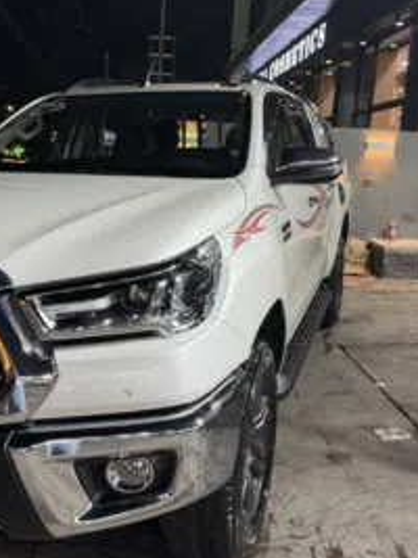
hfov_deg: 39.1
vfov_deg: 51.1
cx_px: 138
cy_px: 226
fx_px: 580
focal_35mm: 36
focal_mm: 6.76
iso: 160
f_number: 1.78
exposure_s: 1/100
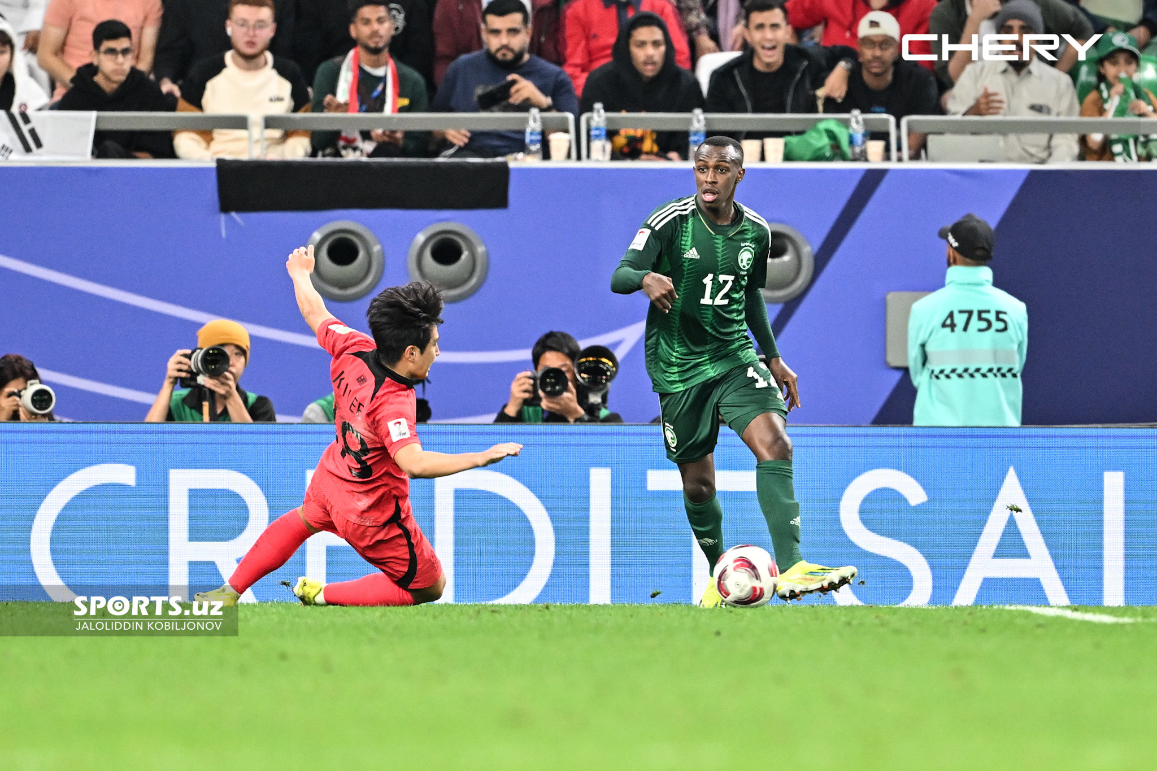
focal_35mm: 400
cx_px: 578
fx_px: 12854
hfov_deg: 5.2
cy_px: 386
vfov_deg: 3.4
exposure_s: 1/1000
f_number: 2.8
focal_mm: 400
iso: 1600
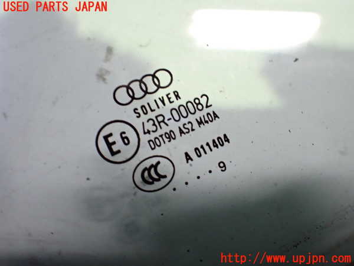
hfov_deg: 60.0
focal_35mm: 30
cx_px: 177
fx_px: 307
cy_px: 133
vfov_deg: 46.8
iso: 800
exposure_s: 1/40
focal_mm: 5.4
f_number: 2.3
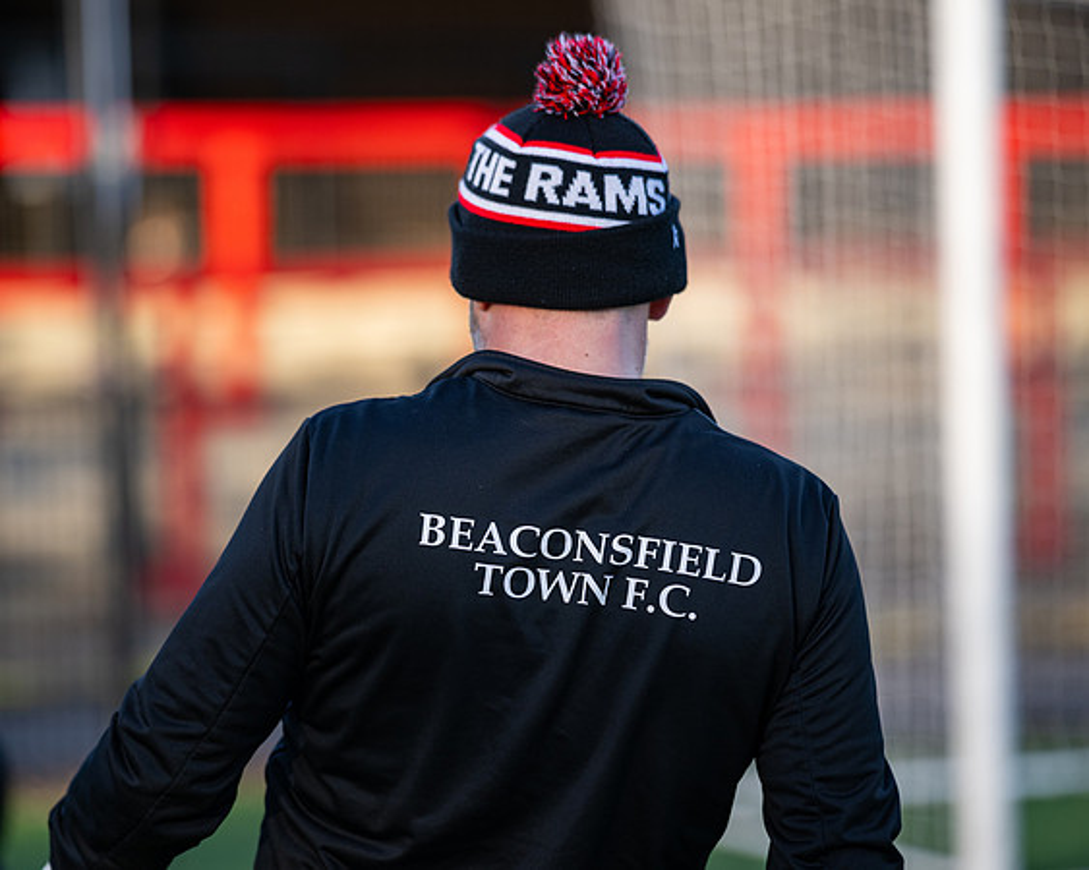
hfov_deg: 11.6
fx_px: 5359
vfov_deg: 9.3
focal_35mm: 166
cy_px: 396
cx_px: 546
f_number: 1.8
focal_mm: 135
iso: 200
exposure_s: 1/1600
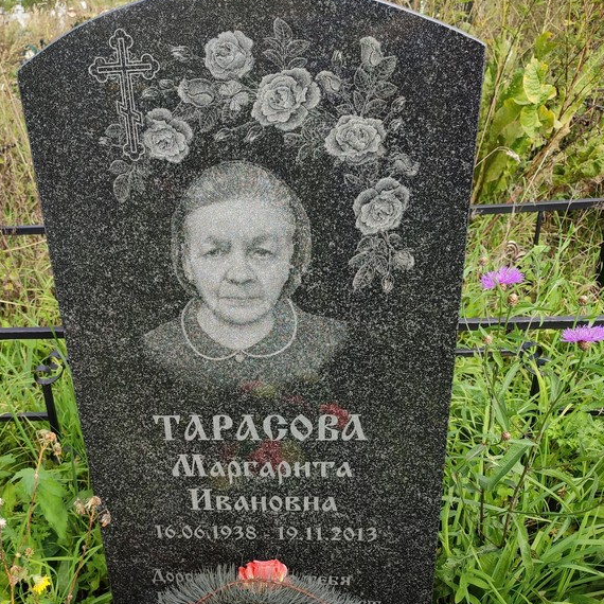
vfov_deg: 52.5
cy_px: 306
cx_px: 218
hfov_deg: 51.9
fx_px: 612
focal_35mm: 31
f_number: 1.9
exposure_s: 1/172
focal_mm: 6.04
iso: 50
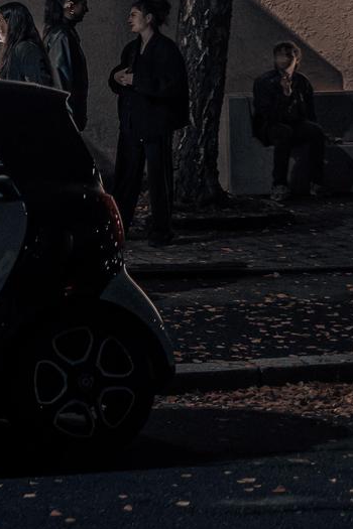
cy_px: -113
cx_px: -578
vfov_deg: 15.4
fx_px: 1883
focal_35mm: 128
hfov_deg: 9.2
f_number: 1.2
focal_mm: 35
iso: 1250
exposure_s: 1/60
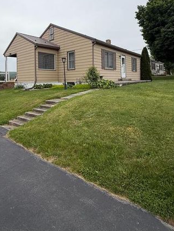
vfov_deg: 74.2
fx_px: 147
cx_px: 73
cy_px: 79
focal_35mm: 22
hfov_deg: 60.7
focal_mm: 2.22
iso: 50
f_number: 2.2
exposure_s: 1/955
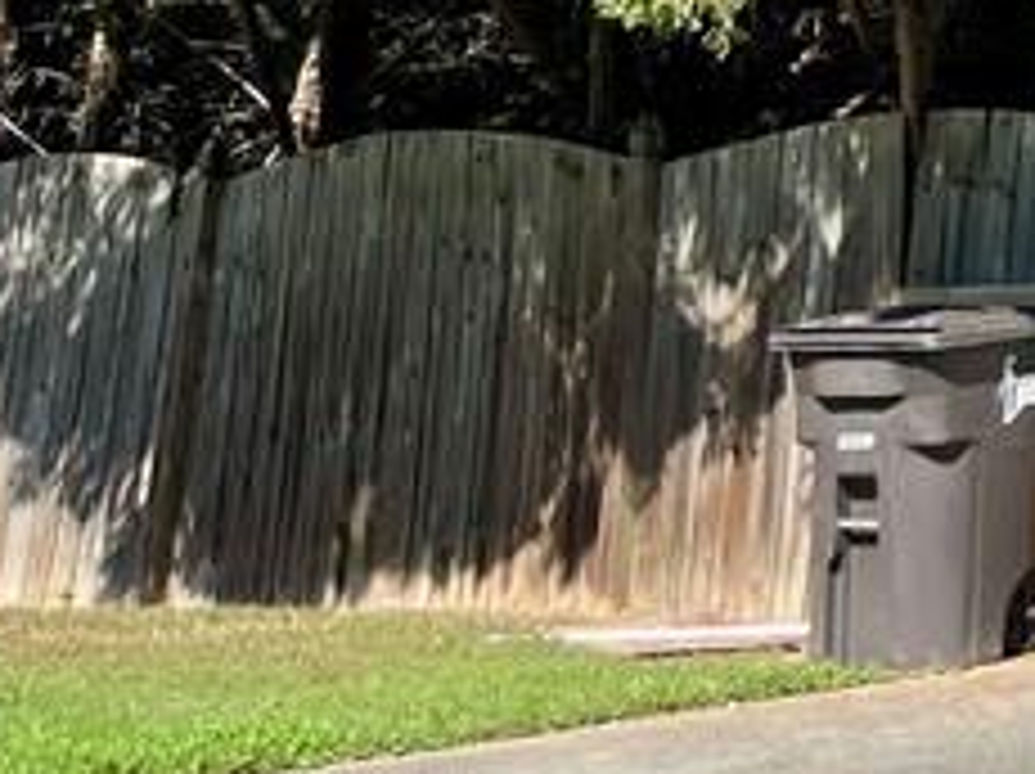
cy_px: -666
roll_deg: -0.5
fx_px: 3465
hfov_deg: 13.7
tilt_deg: +13.7
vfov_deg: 11.7
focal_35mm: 116
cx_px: 2241
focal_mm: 5.1
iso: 50
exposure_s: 1/3745
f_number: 1.6
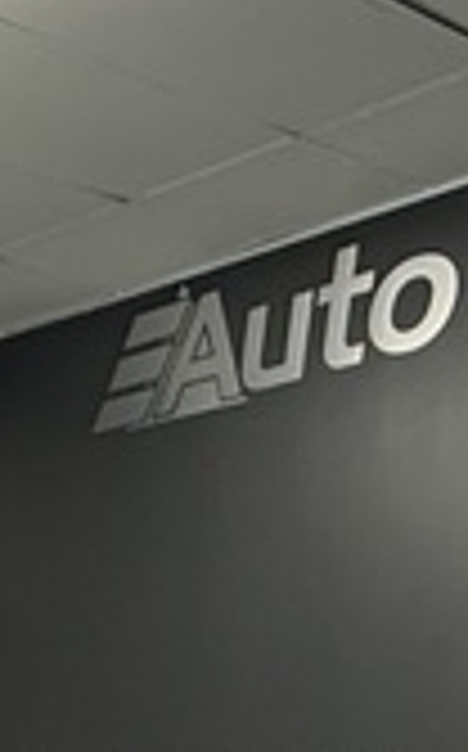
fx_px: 1862
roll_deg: +1.8
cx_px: -18
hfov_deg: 14.1
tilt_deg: -8.6
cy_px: 1180
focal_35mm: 91
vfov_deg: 19.4
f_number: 2.2
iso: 250
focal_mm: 2.22
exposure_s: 1/100
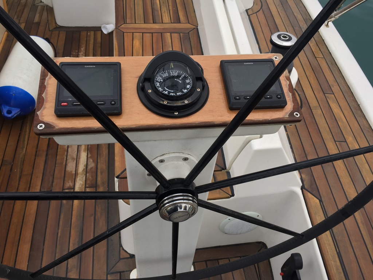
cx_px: 186
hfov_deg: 61.7
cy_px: 140
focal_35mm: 29
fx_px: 312
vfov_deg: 48.2
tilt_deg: -48.2
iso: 32
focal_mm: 4.15
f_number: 2.2
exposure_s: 1/100
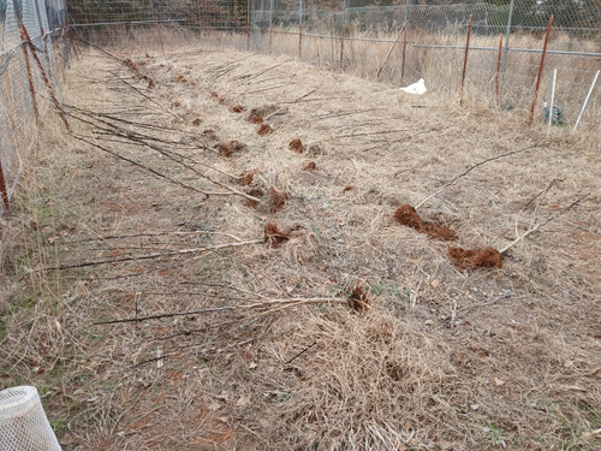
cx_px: 300
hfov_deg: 67.3
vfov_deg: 53.1
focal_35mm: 26
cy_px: 226
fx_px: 451
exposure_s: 1/60
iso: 25
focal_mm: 3.98
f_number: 1.8
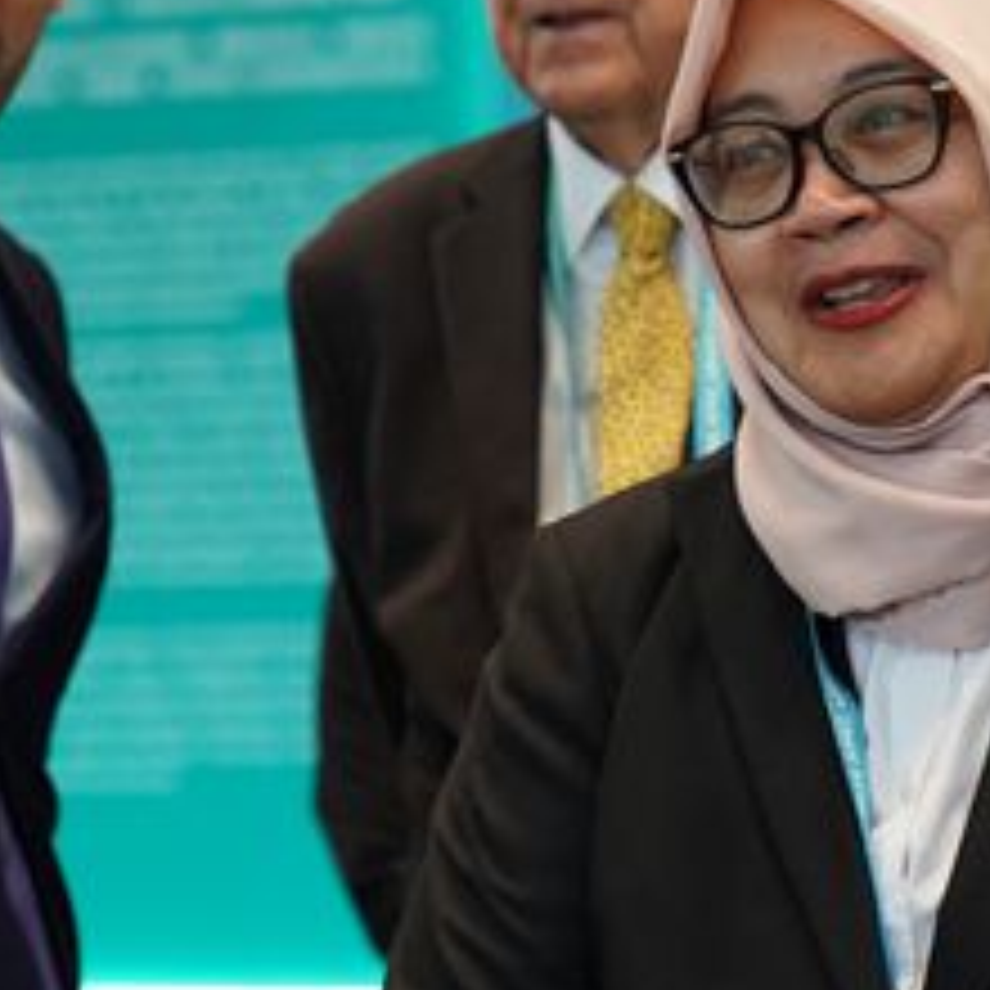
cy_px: 774
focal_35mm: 233
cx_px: 540
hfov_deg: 7.5
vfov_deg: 7.5
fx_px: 7539
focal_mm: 67
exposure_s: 1/100
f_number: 2.8
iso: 1000
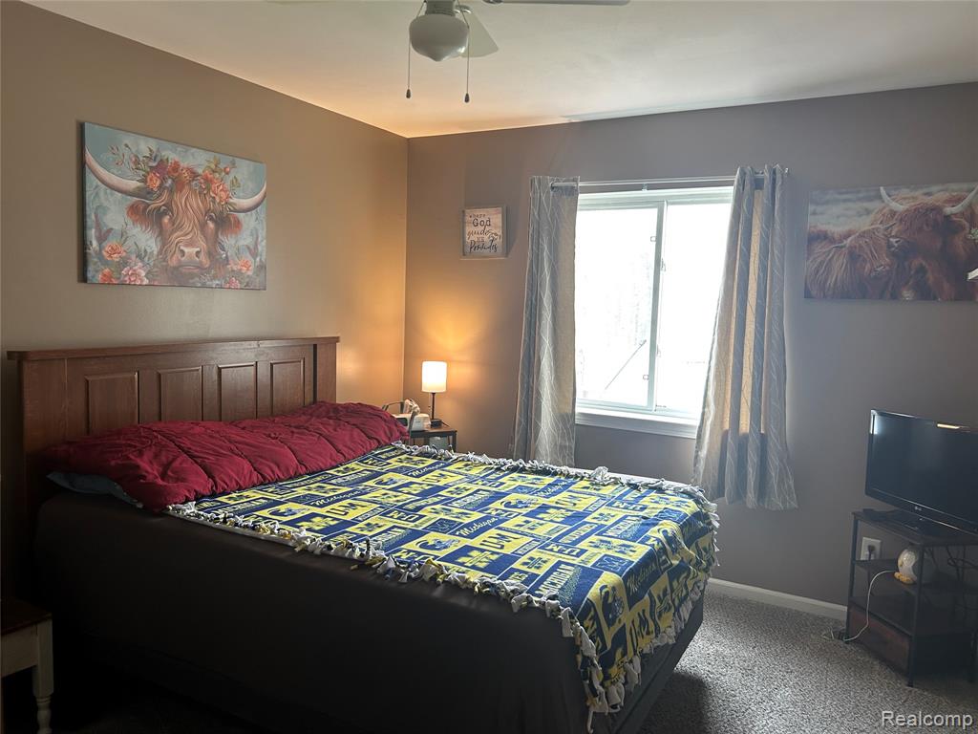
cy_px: 367
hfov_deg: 67.3
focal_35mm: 26
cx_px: 489
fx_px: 735
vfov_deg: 53.1
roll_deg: -2.0
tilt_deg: -4.7
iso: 125
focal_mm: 5.7
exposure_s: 1/60
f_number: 1.5
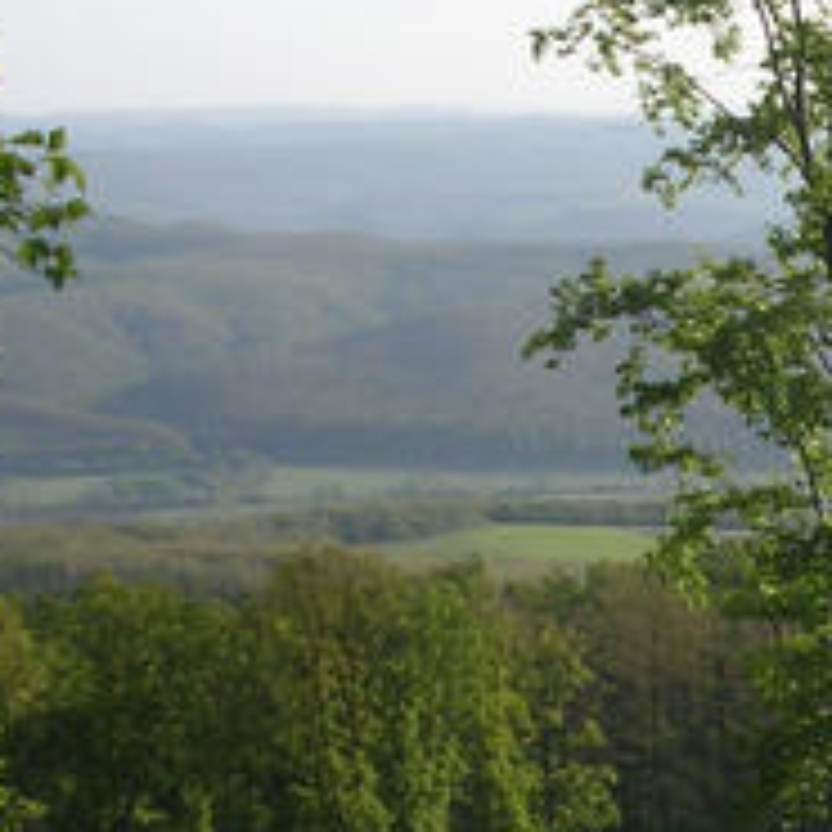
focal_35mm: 116
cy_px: 558
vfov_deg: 15.0
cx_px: 1048
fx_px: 3154
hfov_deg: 14.5
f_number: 5.6
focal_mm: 5.8
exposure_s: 1/148
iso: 100
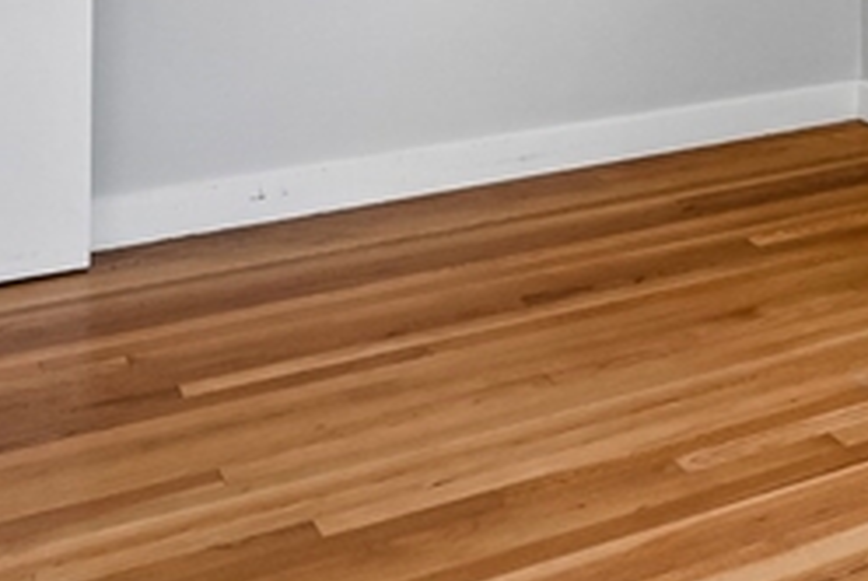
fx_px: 1593
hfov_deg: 27.1
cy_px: -313
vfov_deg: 18.2
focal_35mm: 66
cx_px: 1029
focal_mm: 16
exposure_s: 1/40
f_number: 8
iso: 400
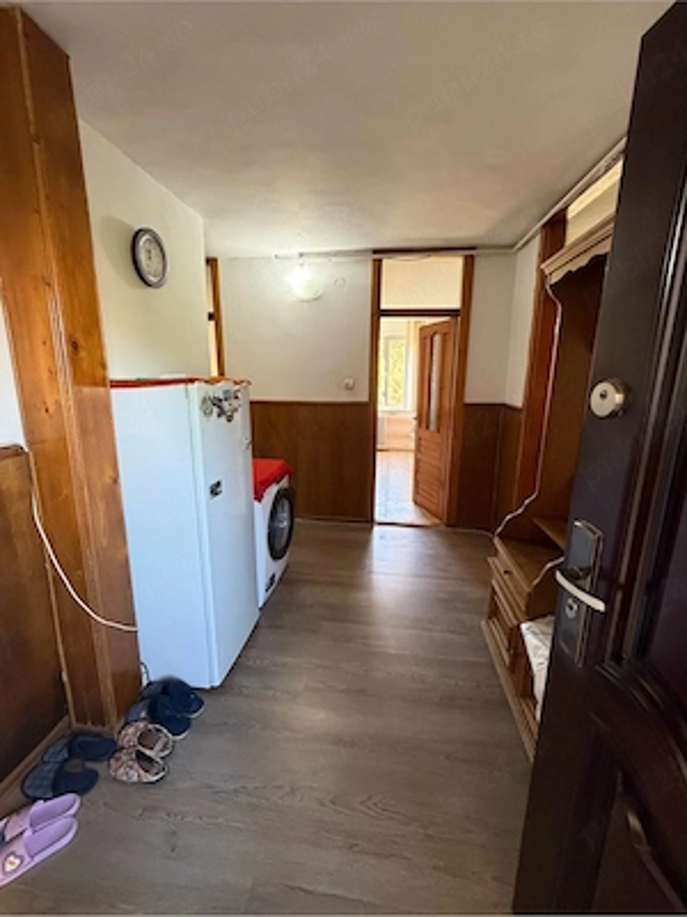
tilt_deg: -11.8
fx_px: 370
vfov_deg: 102.1
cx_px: 344
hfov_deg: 85.7
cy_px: 458
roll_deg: -0.2
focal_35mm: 14
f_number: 2.2
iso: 400
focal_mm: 2.22
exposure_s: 1/60
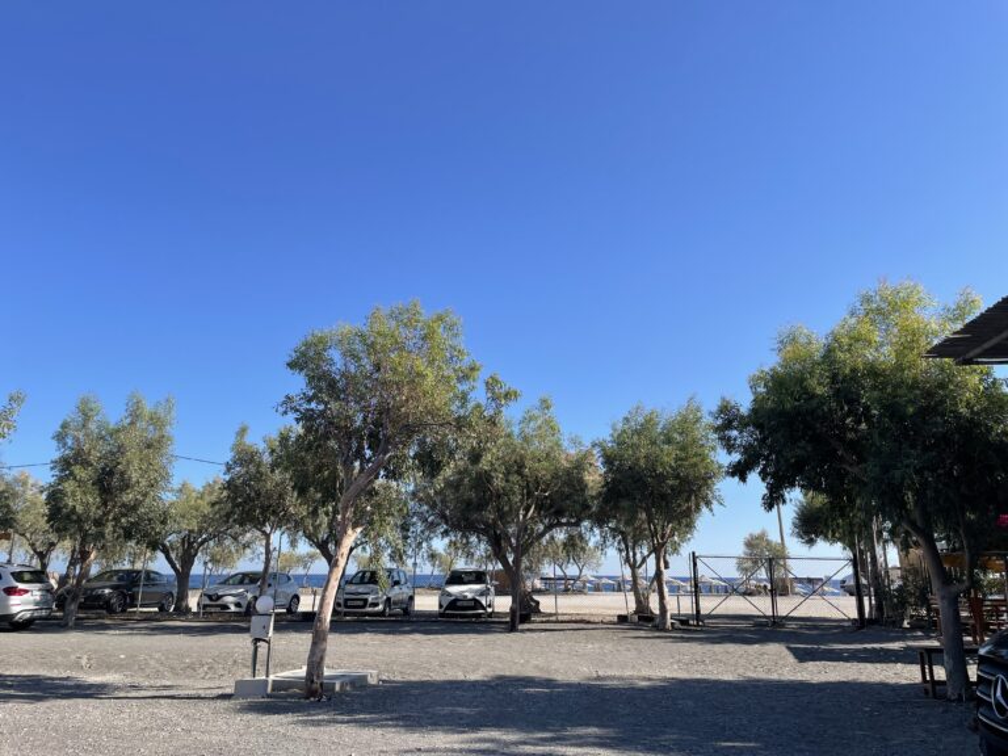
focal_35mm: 26
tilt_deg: +15.2
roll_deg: -0.4
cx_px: 504
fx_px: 757
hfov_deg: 67.3
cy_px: 378
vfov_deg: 53.1
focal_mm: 4.2
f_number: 1.6
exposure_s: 1/2564
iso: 32
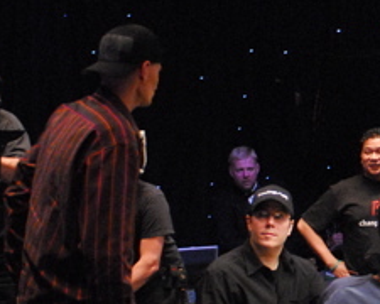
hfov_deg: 14.7
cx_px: 551
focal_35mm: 123
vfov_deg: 12.5
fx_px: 1383
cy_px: 213
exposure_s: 1/60
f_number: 2.8
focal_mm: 28
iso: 1600
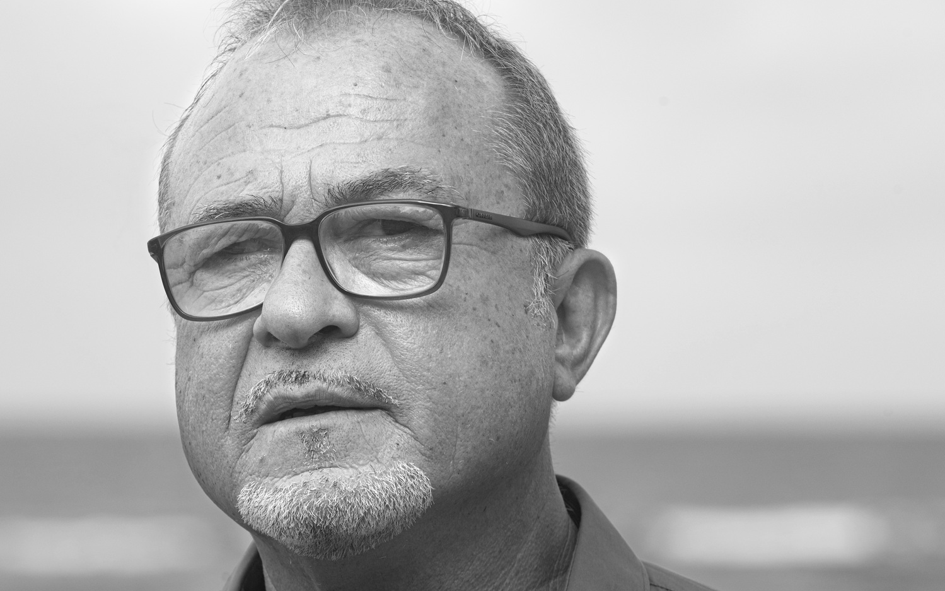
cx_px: 353
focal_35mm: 272
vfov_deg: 4.8
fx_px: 7005
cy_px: 345
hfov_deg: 7.7
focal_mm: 200
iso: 400
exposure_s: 1/500
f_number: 9
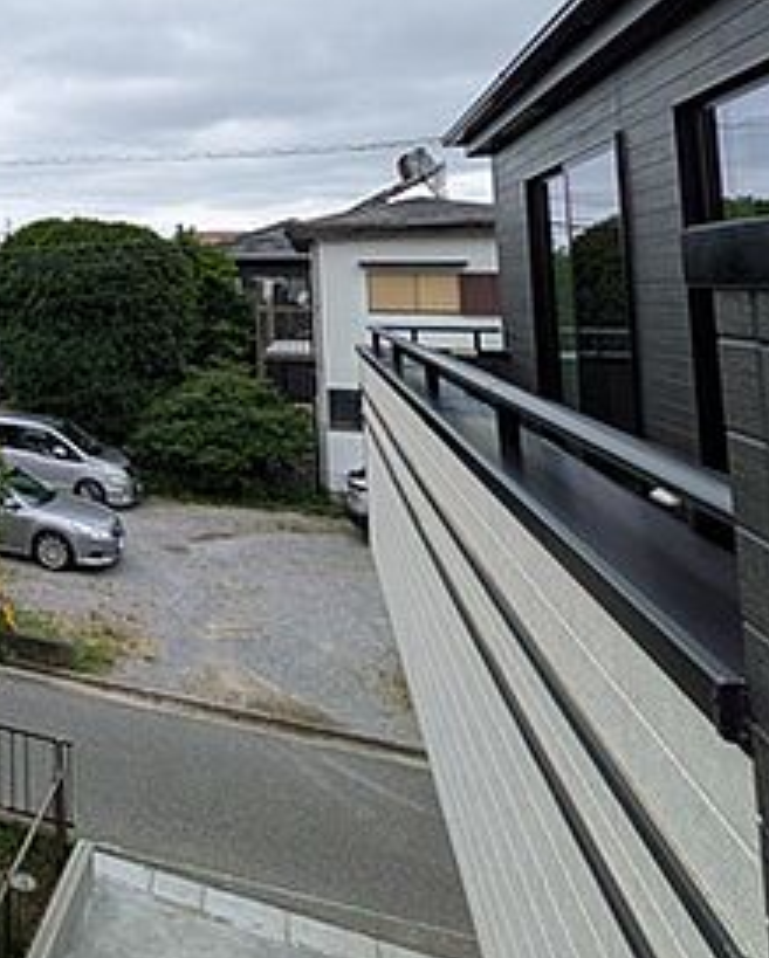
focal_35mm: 31
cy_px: 219
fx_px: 880
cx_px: -190
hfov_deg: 35.3
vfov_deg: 54.0
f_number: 2.2
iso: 64
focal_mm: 1.83
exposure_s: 1/1300
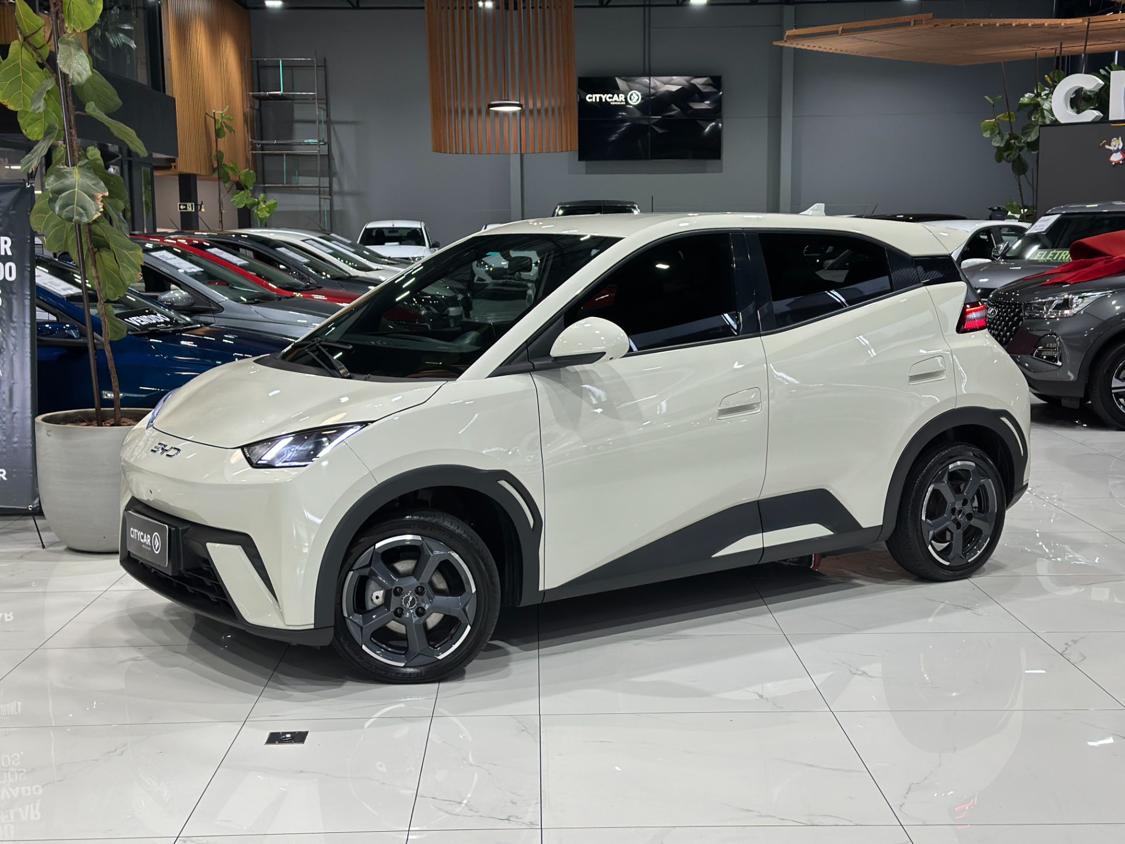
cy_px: 422
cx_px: 562
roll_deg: -0.2
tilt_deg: -7.7
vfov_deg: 30.3
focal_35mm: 48
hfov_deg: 39.7
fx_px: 1560
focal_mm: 6.86
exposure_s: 1/120
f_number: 1.78
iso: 125
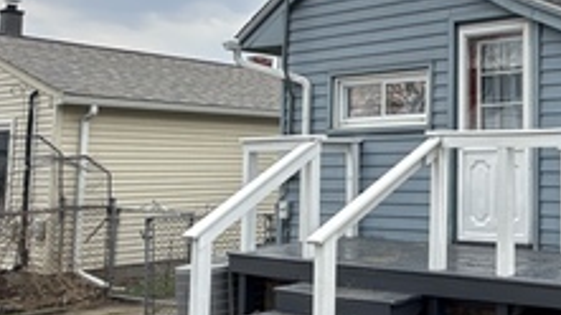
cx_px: 621
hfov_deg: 37.2
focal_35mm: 46
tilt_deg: +5.3
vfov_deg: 25.8
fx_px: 684
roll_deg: +0.8
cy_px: 114
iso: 50
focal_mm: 2.22
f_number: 2.2
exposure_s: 1/1017
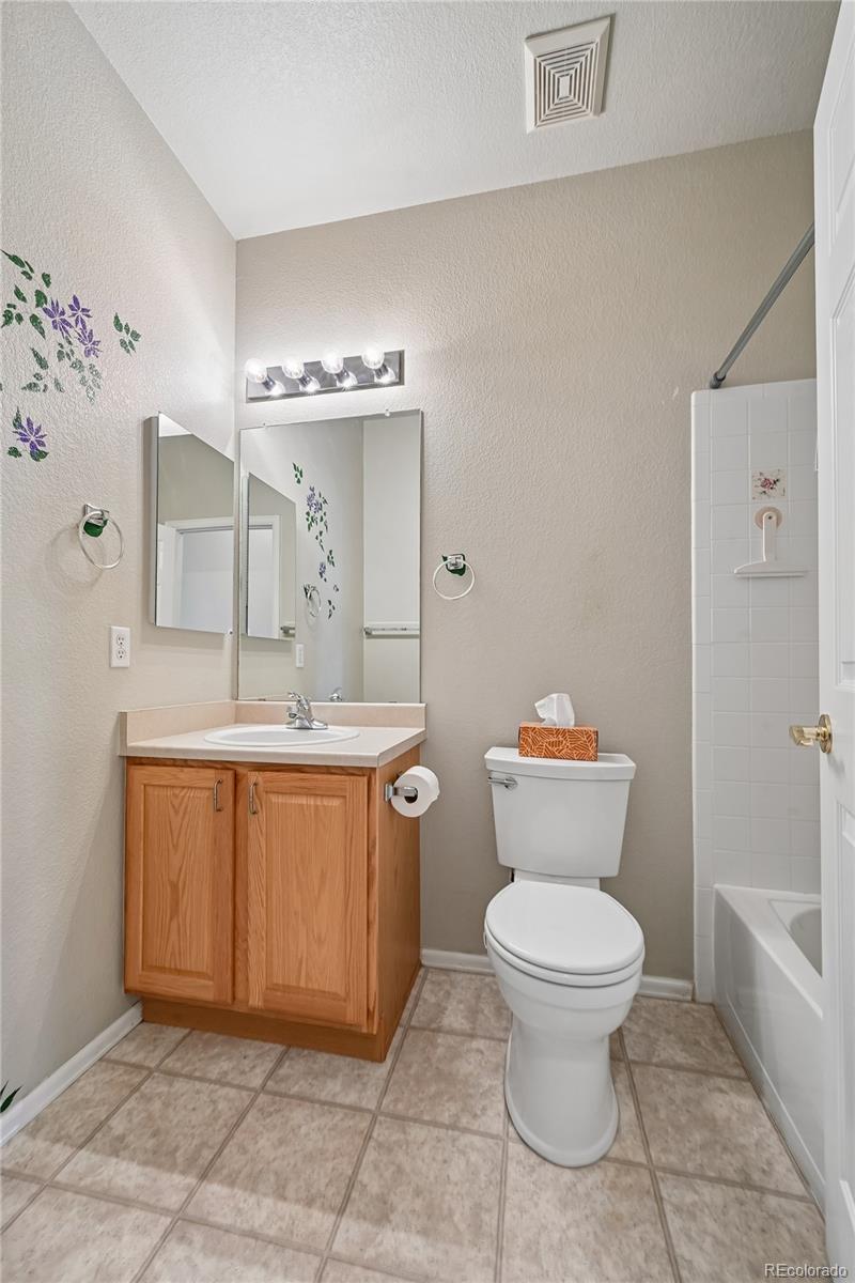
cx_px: 428
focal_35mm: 14
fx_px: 499
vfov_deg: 104.3
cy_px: 642
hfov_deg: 81.2
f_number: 10
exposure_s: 1/5
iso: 400
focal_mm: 14
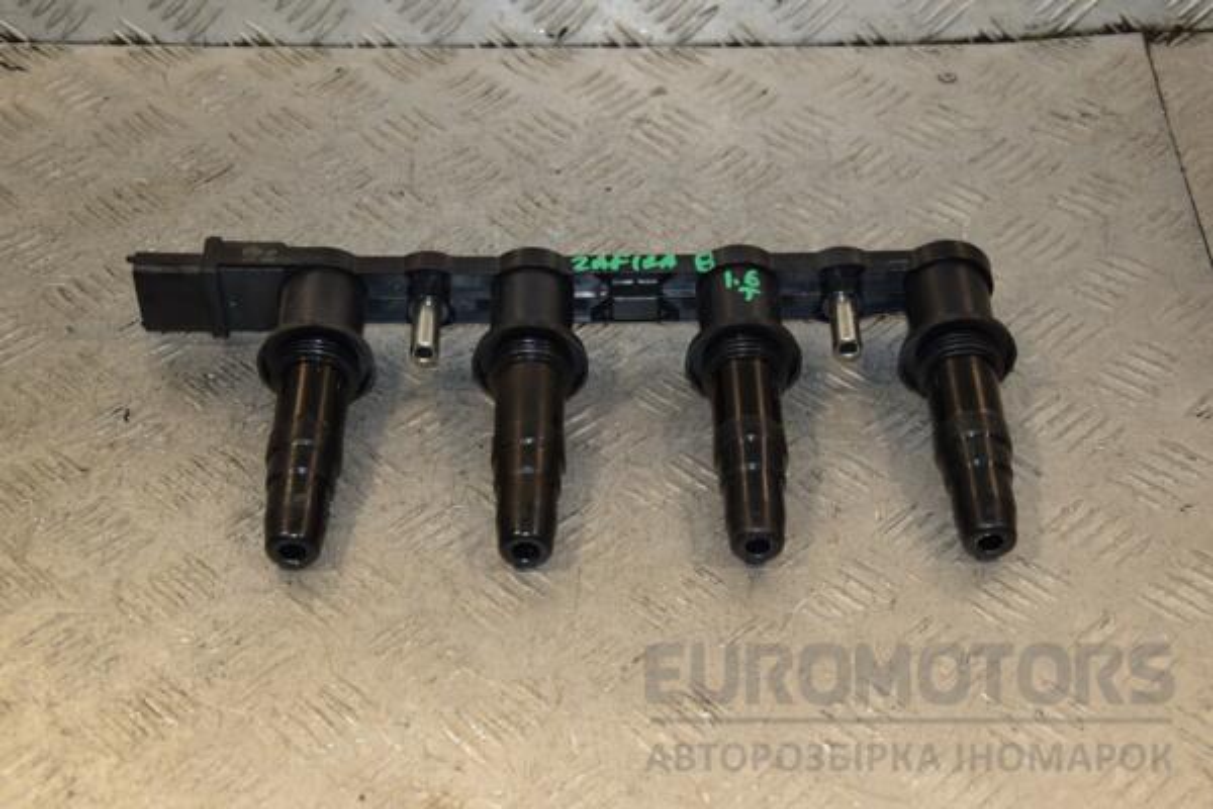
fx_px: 2274
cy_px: 404
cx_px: 606
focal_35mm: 68
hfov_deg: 29.9
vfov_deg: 20.2
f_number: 6.3
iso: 800
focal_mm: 45
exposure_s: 1/200
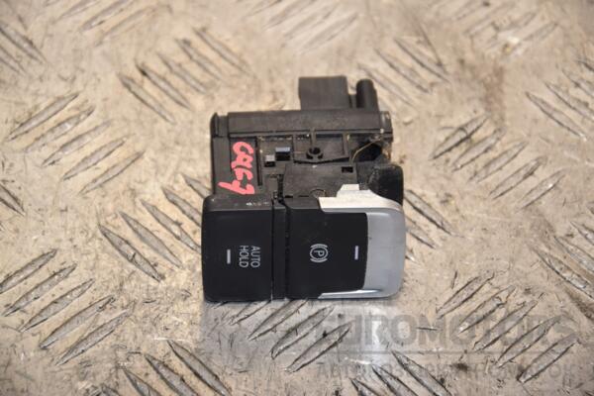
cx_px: 297
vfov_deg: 8.7
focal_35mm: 158
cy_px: 198
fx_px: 2599
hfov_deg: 13.0
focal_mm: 105
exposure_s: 1/200
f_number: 7.1
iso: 800
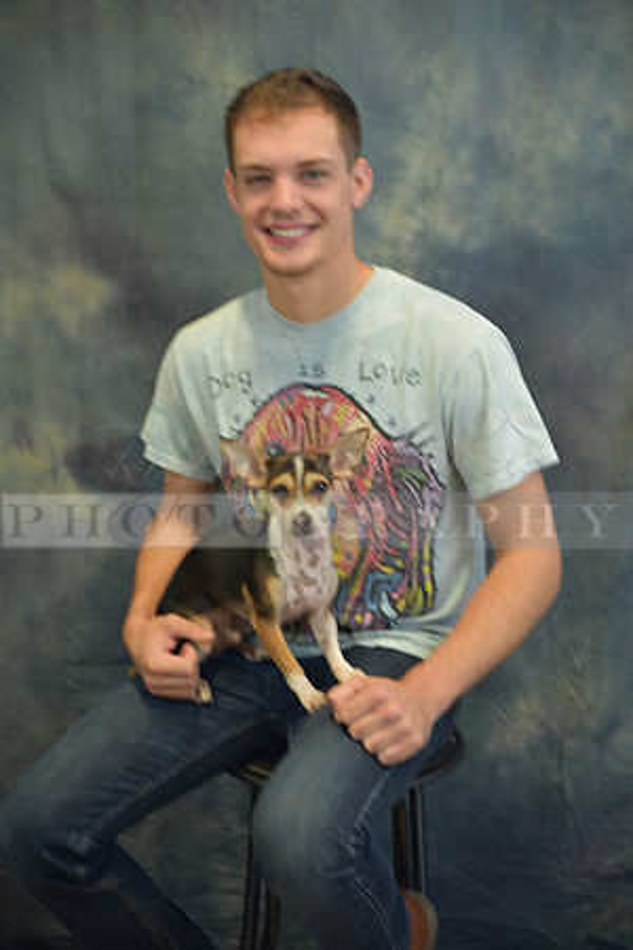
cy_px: 475
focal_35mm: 58
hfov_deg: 23.4
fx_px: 1530
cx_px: 316
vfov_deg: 34.5
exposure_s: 1/25
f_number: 2.8
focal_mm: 58
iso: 200
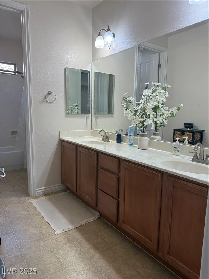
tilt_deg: -7.4
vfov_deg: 71.6
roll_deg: -0.4
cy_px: 140
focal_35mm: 24
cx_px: 104
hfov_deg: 56.8
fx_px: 193
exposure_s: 1/120
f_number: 1.78
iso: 160
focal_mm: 6.76
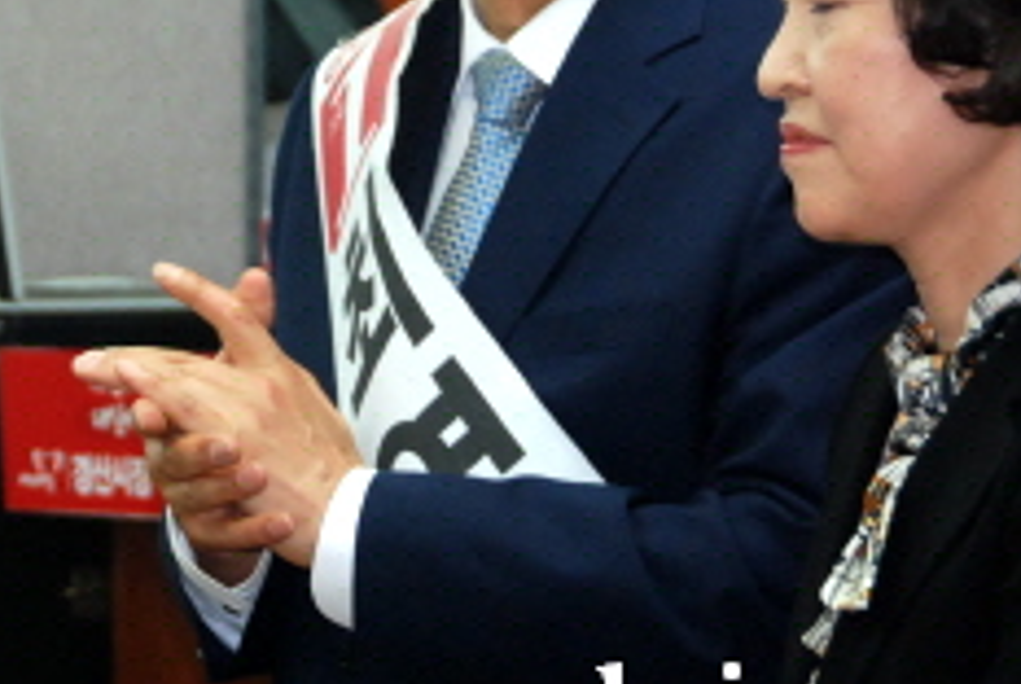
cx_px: 346
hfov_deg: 8.0
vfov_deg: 5.4
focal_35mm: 257
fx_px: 7298
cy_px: 127
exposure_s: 1/60
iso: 800
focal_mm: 80
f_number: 5.3
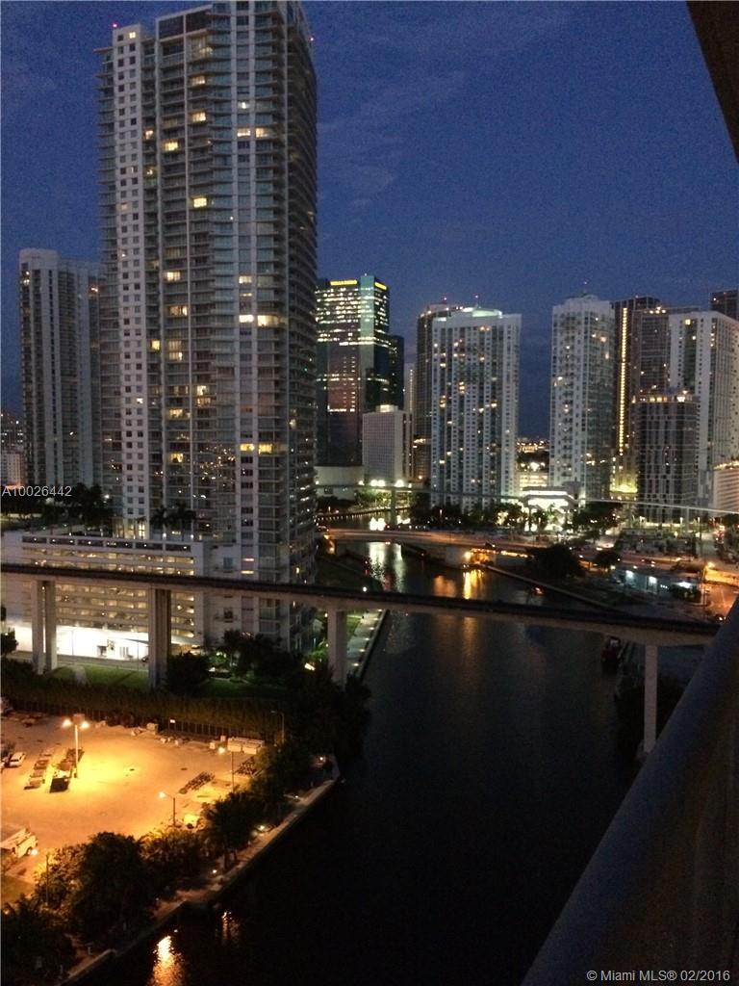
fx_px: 854
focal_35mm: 30
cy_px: 493
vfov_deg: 60.0
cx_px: 370
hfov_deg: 46.8
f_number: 2.2
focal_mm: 4.12
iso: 640
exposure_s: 1/15
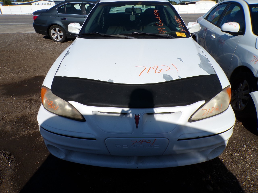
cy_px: 96
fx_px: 179
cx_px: 129
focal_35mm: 24
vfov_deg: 56.8
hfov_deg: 71.6
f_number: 5.8
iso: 100
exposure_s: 1/750
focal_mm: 4.3
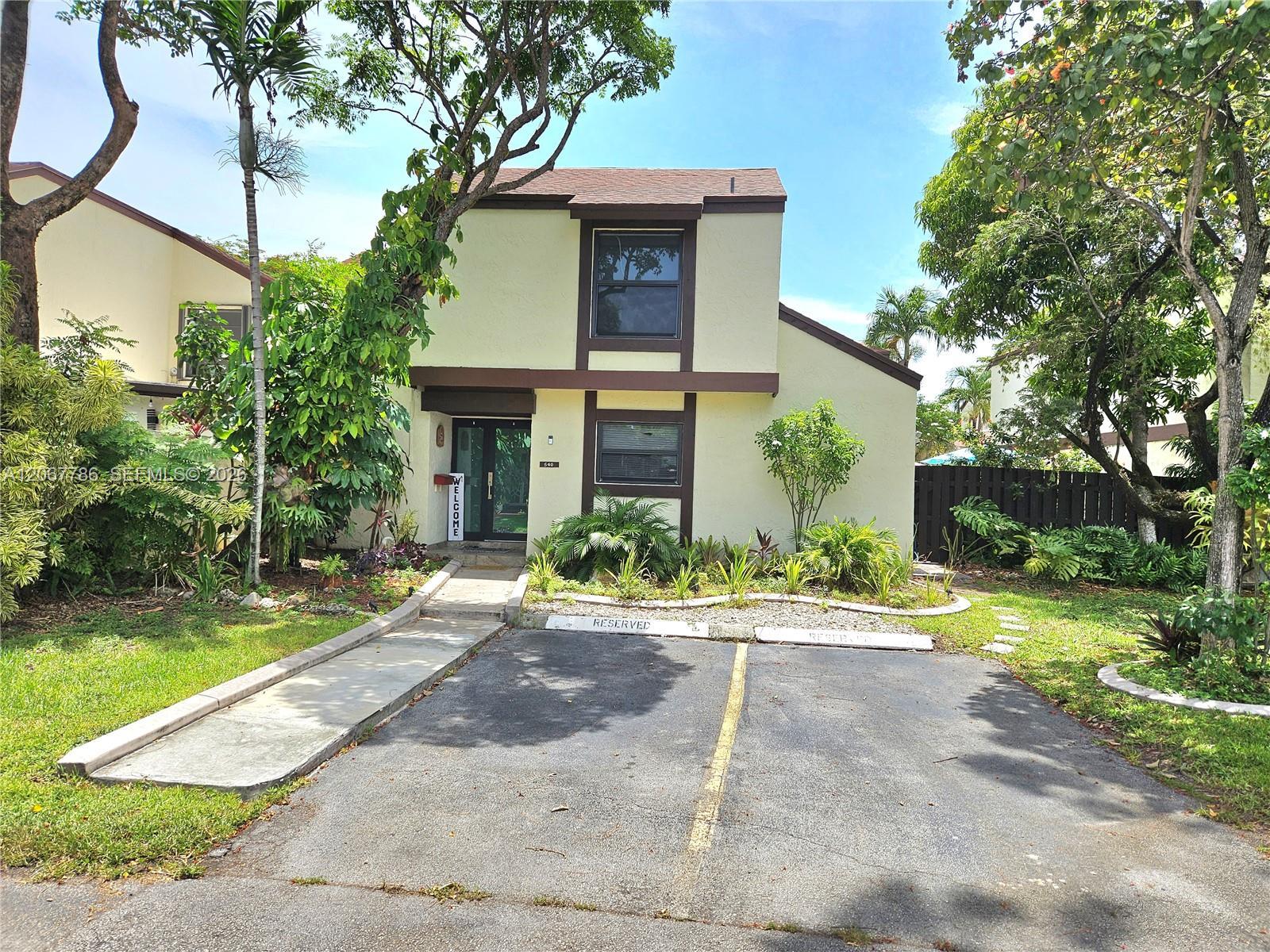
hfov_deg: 73.9
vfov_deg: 58.9
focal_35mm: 23
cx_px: 635
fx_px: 844
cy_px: 476
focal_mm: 5.4
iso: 25
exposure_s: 1/2000
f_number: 1.8
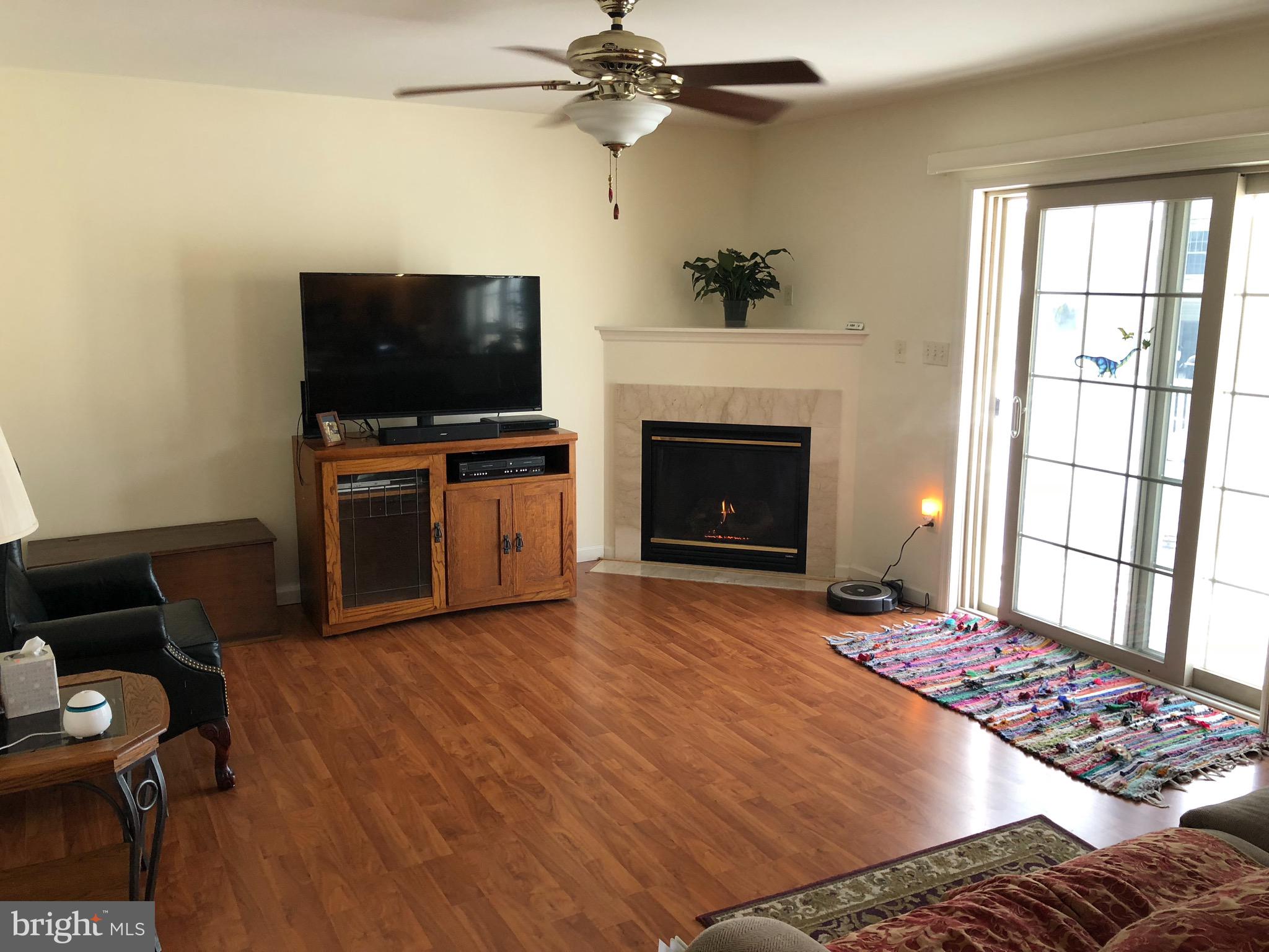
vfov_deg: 49.7
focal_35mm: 28
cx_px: 634
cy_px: 476
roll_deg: -0.4
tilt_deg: -10.4
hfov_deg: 63.4
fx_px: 1026
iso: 40
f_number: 1.8
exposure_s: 1/24
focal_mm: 4
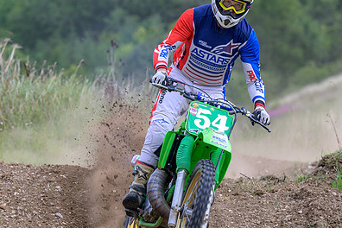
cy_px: 109
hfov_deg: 5.6
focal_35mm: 368
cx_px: 167
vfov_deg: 3.7
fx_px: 3496
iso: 64
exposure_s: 1/500
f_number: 4
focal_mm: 145
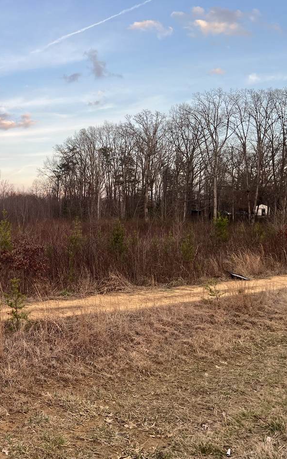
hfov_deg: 32.7
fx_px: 463
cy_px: 230
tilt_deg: -1.6
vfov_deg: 52.7
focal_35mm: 37
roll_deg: +0.5
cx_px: 28
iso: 50
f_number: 1.5
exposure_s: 1/539
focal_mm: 5.7
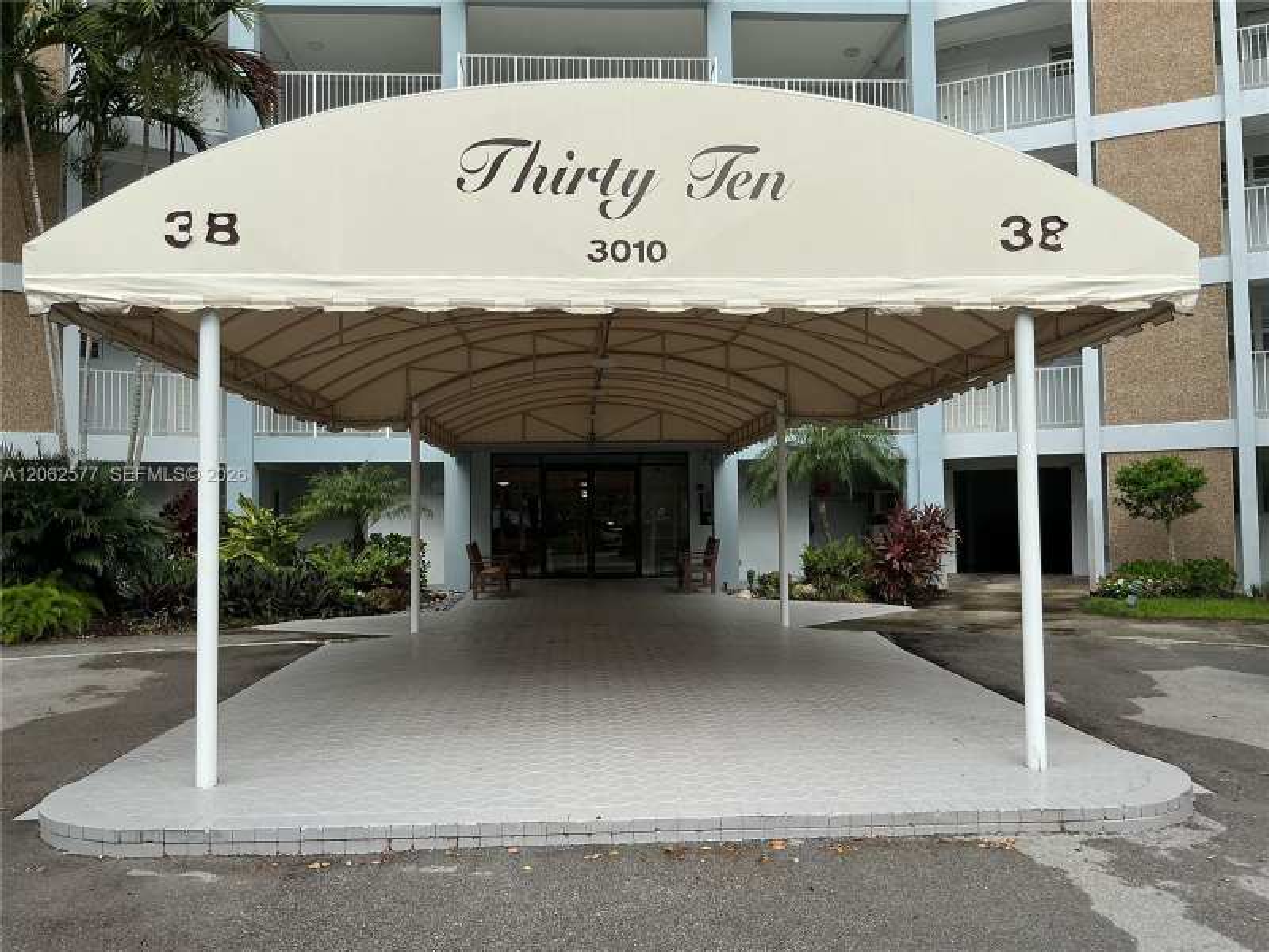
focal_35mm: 29
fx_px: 1063
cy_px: 476
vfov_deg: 48.2
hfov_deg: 61.7
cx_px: 634
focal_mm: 3
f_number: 1.8
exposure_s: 1/869
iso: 25
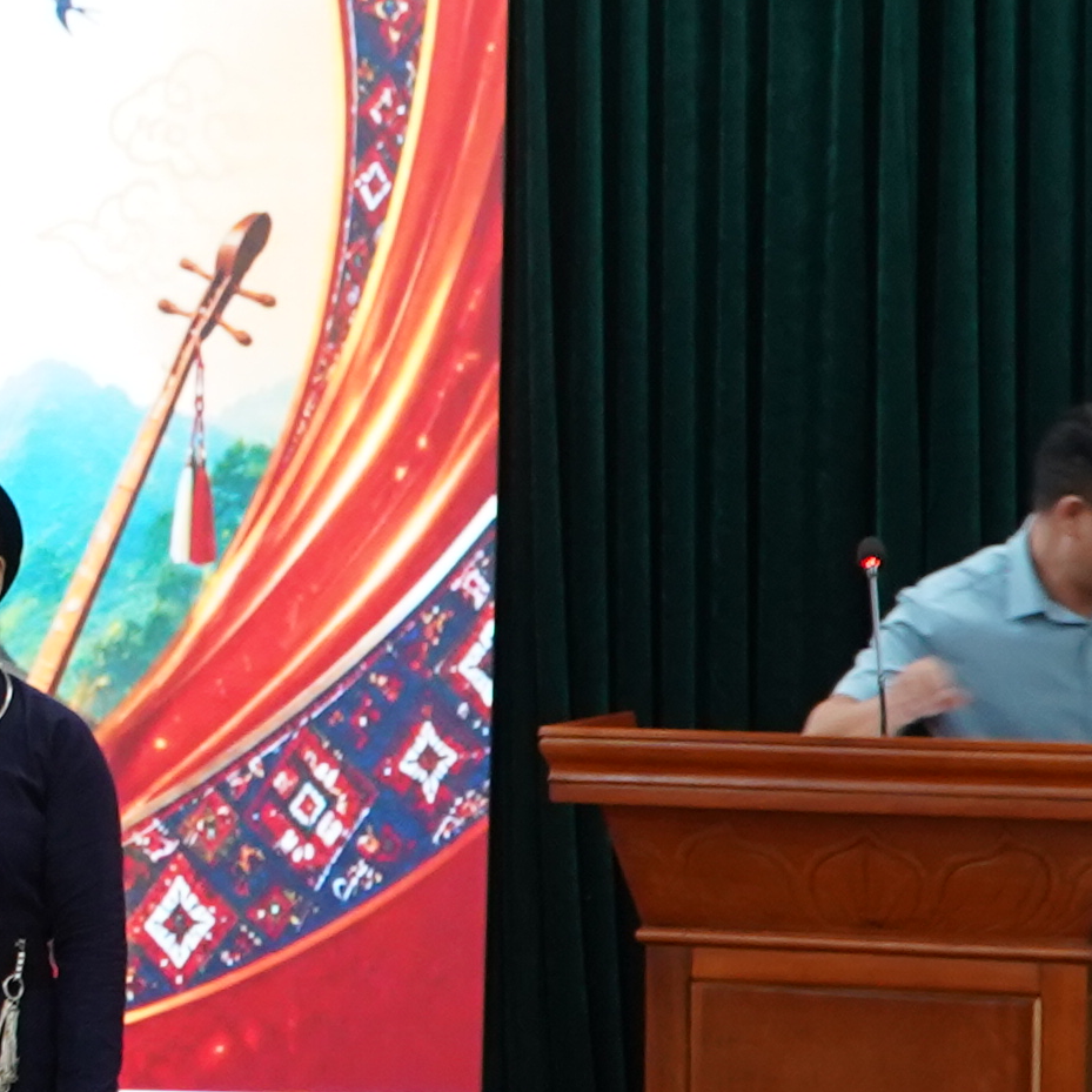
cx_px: -845
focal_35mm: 162
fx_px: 5782
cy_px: 522
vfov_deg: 10.8
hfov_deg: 10.2
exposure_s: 1/60
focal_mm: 30
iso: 1600
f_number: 4.5
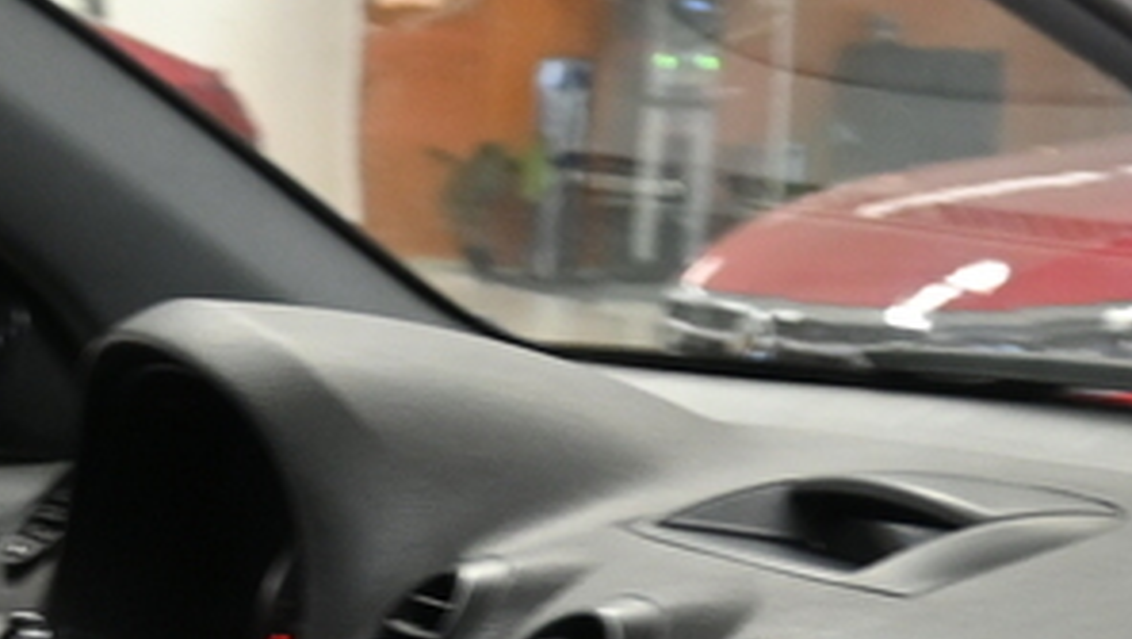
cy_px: 1439
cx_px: 99
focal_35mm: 150
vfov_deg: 7.6
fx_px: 4519
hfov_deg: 14.1
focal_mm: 17.5
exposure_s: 1/30
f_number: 3.5
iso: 720
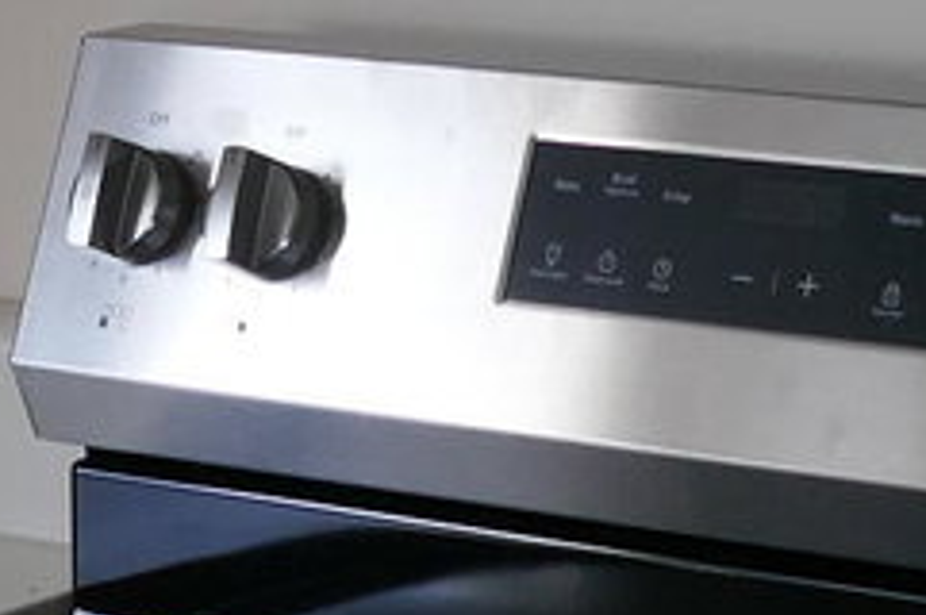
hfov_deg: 11.0
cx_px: 246
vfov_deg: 7.3
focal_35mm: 187
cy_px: -12
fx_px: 4804
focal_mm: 9.1
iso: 125
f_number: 2.8
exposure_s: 1/80
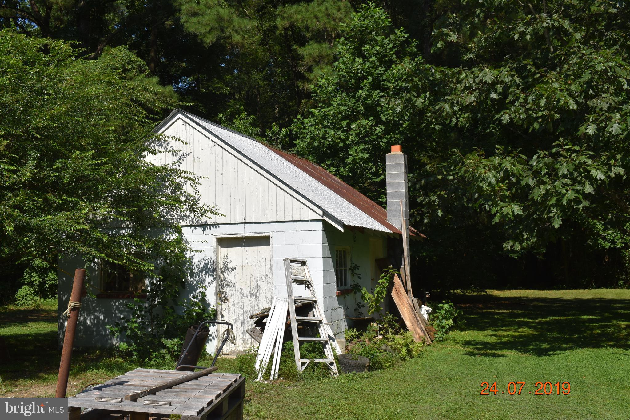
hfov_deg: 49.6
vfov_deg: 34.2
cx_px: 315
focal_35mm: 39
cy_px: 210
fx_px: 682
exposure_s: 1/200
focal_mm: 26
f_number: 13
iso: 100
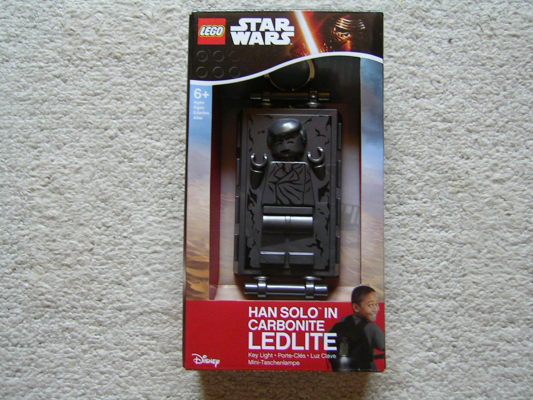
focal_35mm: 36
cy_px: 200
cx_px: 266
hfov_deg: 51.4
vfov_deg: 39.7
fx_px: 554
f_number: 2.8
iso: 100
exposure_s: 1/7.7
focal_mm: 5.6
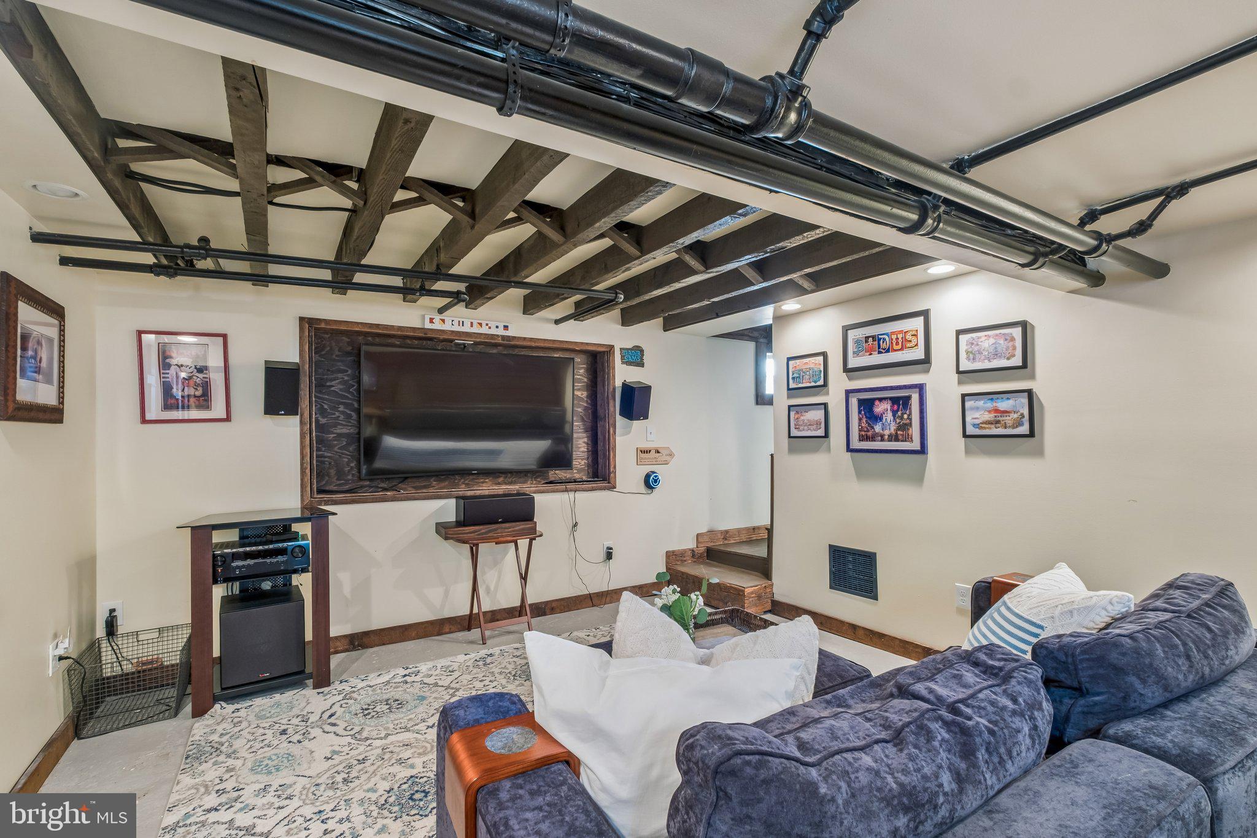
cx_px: 628
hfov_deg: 100.4
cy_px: 419
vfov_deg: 77.3
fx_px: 524
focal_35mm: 15
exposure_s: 2
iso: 250
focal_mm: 10
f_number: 8
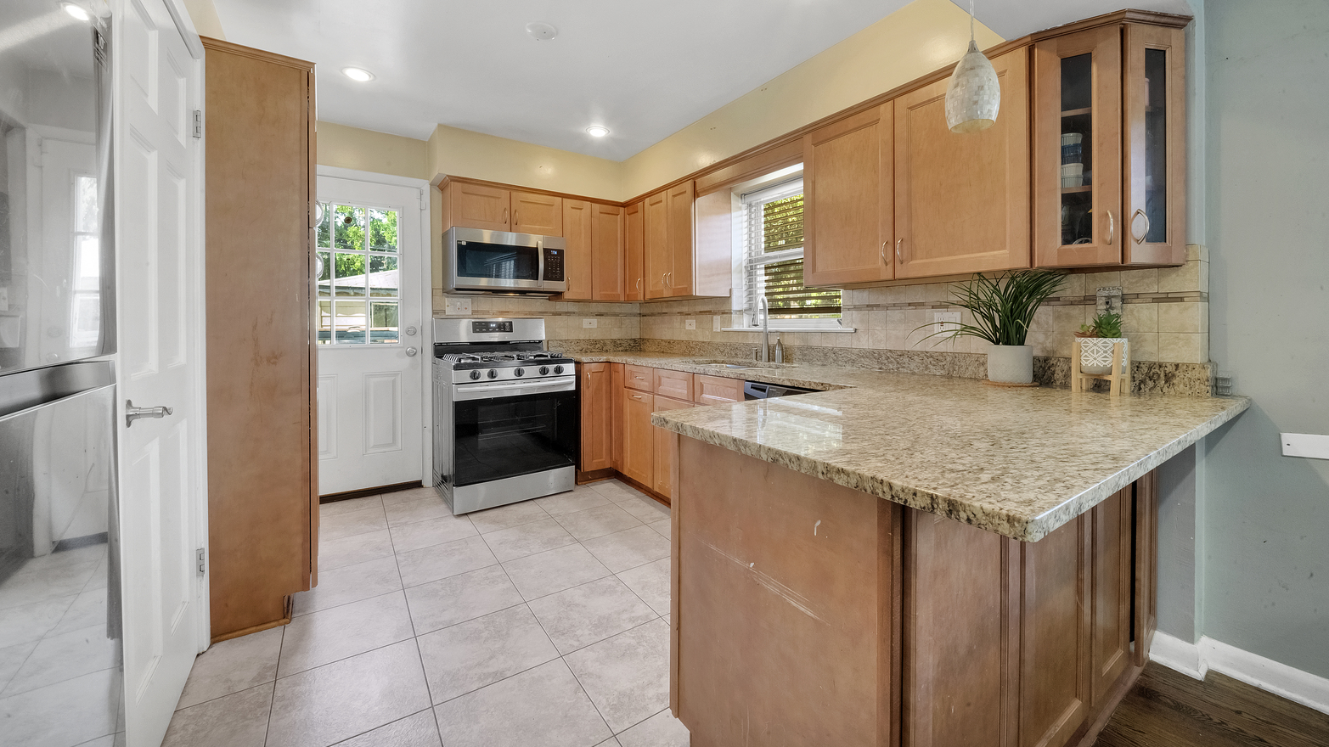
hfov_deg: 110.8
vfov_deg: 78.0
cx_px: 684
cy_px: 324
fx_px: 458
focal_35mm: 13
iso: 640
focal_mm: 12
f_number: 9
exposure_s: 1/1.67
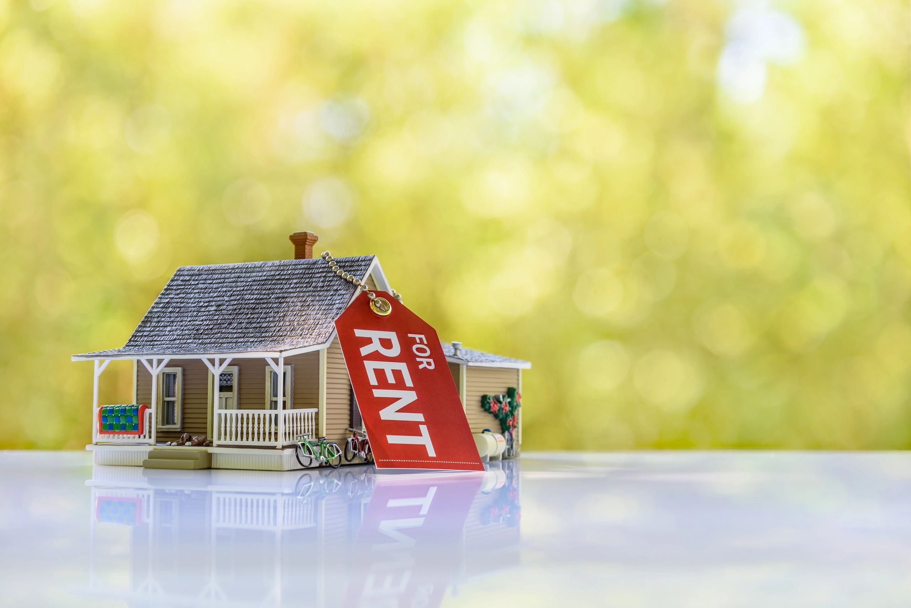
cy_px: 304
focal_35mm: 52
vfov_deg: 26.0
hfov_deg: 38.2
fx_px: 1316
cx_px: 456
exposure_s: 1/5
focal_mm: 52
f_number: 11
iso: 80
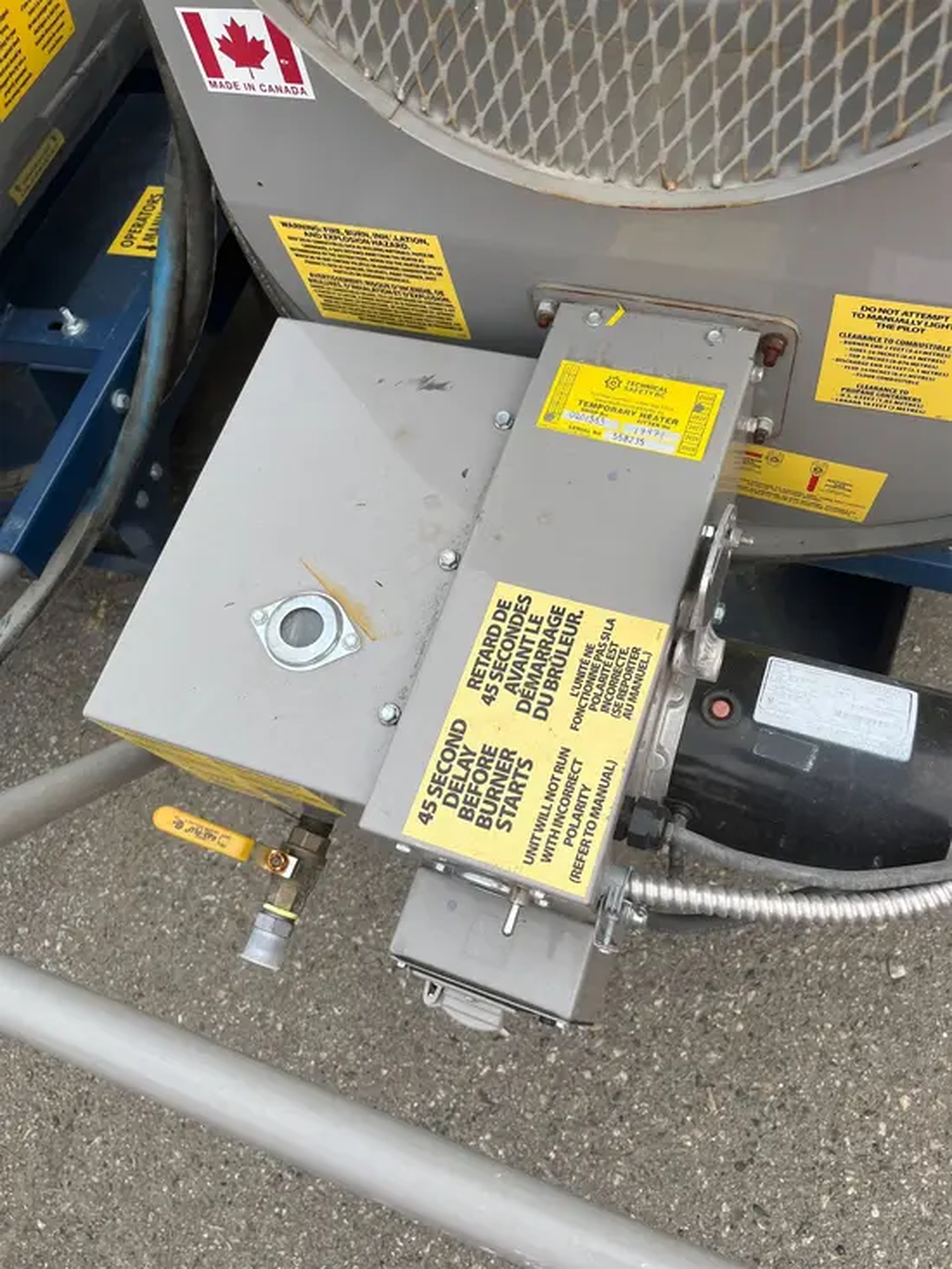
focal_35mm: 26
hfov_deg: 53.1
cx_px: 476
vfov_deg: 67.3
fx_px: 953
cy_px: 634
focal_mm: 5.1
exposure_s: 1/396
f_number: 1.6
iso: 50
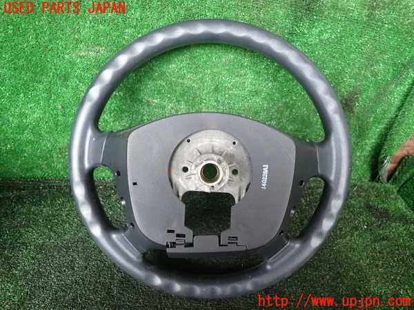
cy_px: 155
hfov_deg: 69.4
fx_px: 299
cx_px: 207
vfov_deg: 54.9
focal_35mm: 25
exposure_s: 1/60
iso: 160
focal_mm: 4.5
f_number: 2
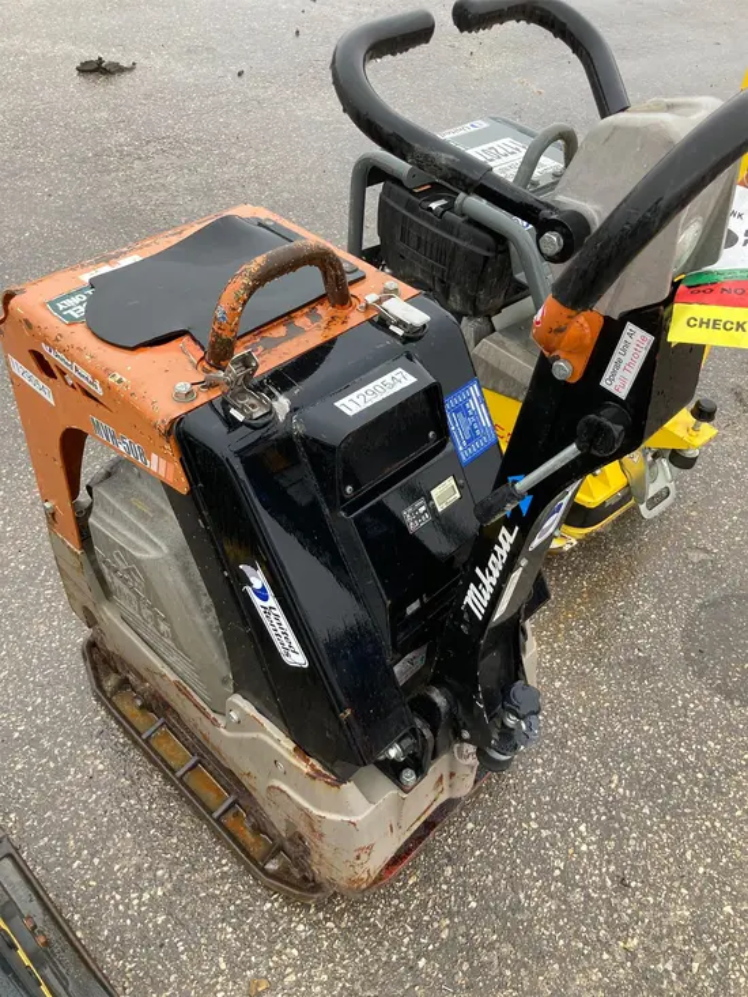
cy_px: 498
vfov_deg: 63.4
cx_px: 374
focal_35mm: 28
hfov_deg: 49.8
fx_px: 806
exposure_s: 1/115
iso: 80
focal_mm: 3.99
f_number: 1.8
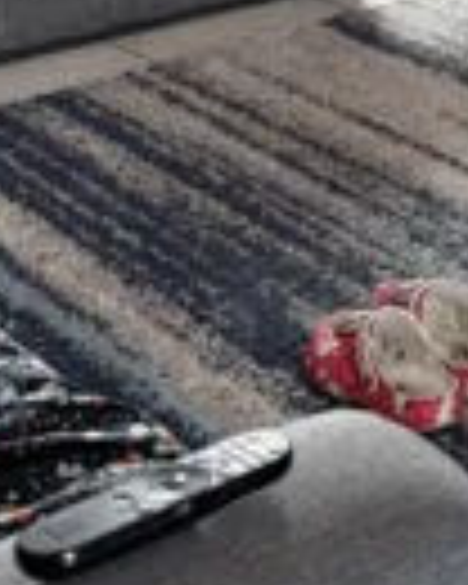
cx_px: 738
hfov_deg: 14.1
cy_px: -252
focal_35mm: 101
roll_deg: -1.8
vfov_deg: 17.4
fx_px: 1749
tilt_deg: -9.8
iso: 200
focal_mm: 6.76
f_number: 1.78
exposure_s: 1/112
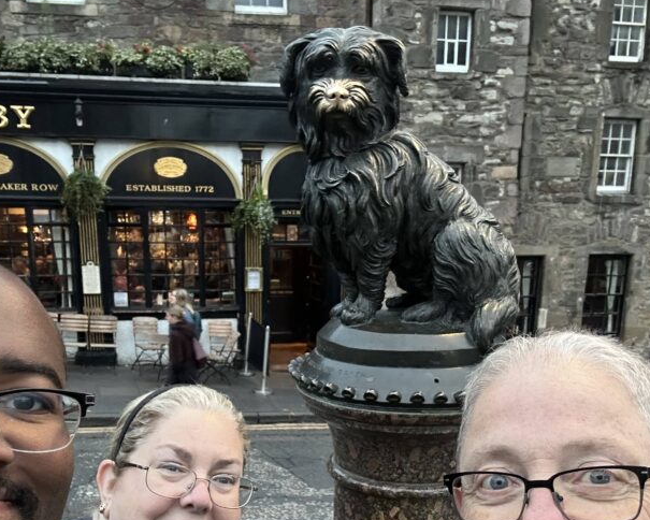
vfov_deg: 38.4
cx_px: 294
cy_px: 371
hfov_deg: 47.9
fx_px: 731
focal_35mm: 38
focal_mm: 2.69
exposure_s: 1/50
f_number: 1.9
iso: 250
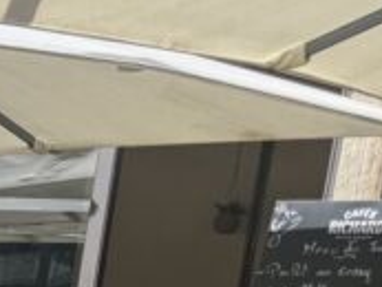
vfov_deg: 9.4
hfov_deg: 10.4
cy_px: 684
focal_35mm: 142
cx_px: -726
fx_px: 1568
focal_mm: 6.76
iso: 80
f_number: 1.78
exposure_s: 1/2232
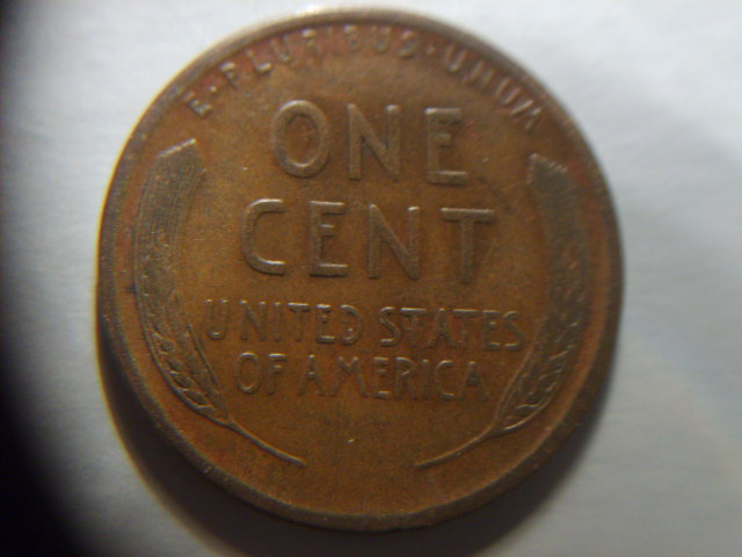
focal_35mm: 43
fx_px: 922
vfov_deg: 33.6
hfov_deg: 43.9
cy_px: 278
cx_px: 371
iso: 140
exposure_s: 1/6
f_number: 3
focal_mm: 7.2
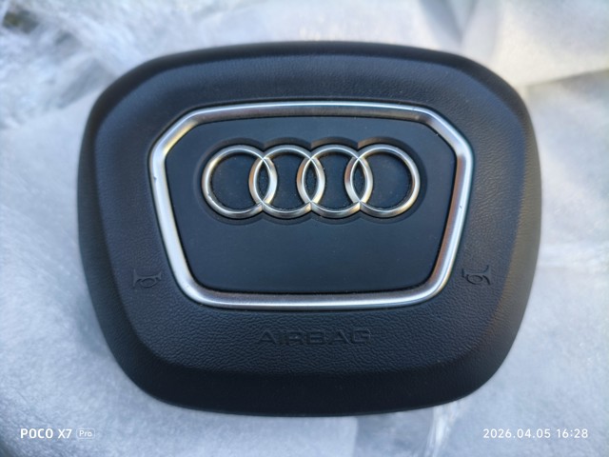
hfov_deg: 67.3
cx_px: 304
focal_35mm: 26
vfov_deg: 53.1
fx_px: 457
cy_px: 228
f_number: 1.5
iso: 80
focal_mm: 4.94
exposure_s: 1/99.8
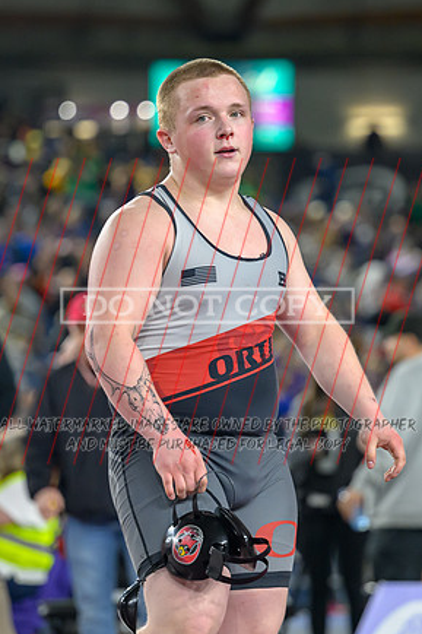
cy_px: 256
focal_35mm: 209
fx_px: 3678
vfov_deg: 9.8
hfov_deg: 6.6
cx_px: 231
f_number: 2.8
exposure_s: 1/800
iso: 3600
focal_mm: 115
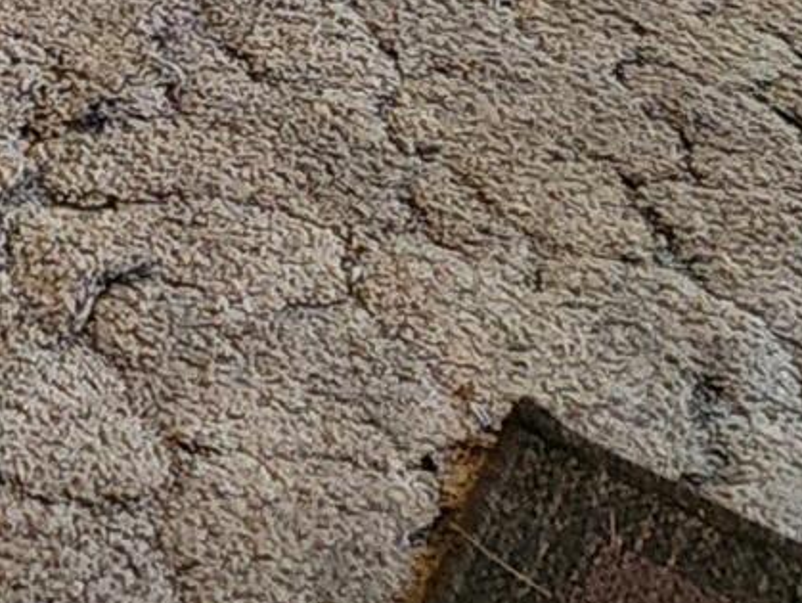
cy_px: -1350
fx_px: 2157
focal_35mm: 93
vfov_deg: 10.1
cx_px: -193
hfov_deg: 19.7
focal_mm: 2.2
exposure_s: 1/30
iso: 640
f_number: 2.2
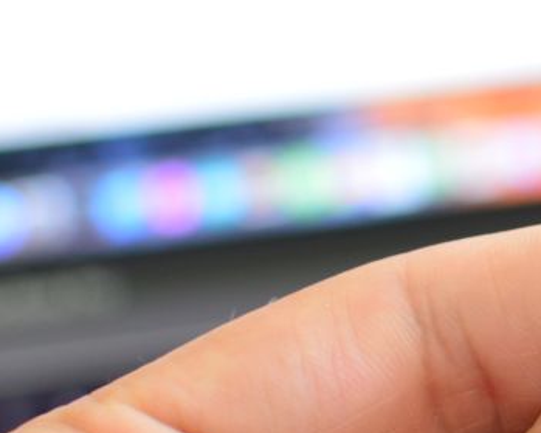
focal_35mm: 181
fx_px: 2893
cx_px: 718
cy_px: 220
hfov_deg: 10.4
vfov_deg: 8.6
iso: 200
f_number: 3.5
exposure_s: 1/10
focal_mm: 35
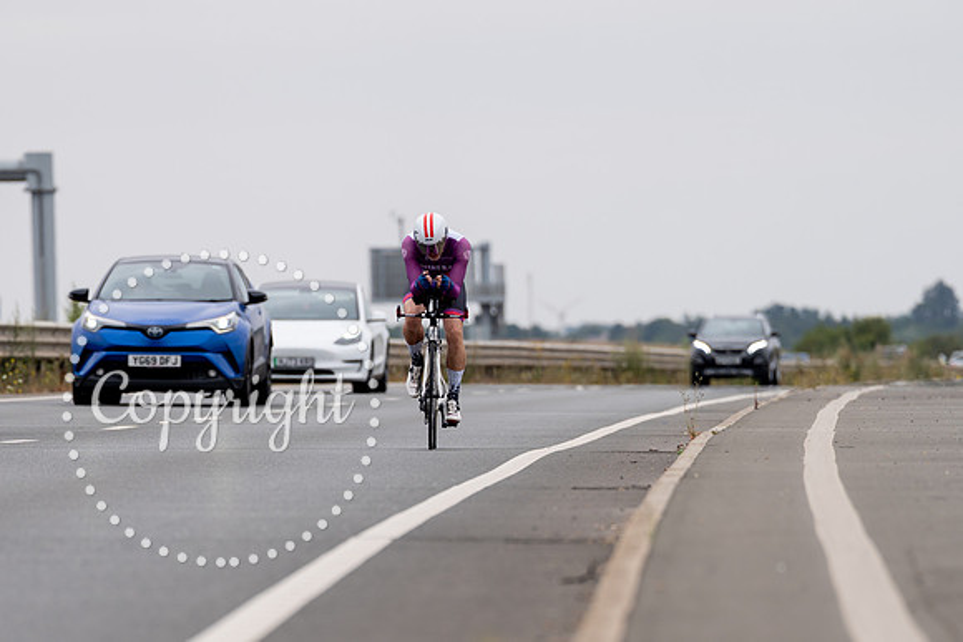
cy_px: 606
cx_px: 432
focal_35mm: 380
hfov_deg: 5.4
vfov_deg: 3.6
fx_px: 10157
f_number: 3.2
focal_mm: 200
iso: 100
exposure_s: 1/800
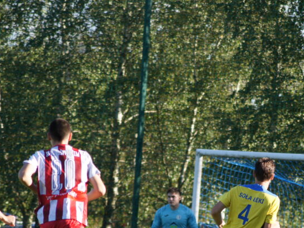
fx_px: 3783
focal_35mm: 431
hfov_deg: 4.6
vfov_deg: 3.4
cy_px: 186
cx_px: 205
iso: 250
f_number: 5
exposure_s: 1/500
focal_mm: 160
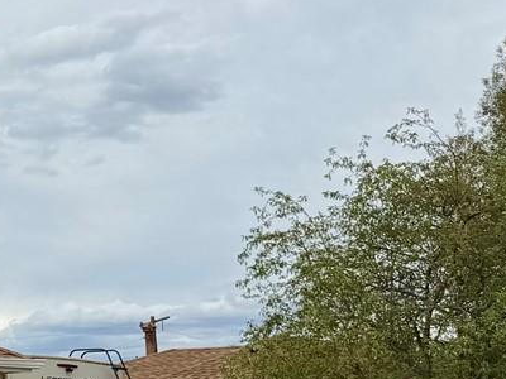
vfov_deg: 15.2
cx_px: -458
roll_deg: +1.2
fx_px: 1403
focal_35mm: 96
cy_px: 346
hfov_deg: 16.4
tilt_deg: +5.2
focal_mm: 6.76
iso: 80
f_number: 1.78
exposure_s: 1/3425
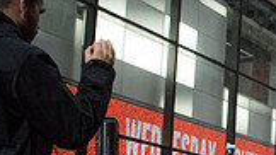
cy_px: 219
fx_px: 658
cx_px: 400
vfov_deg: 12.8
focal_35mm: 90
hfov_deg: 20.6
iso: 10000
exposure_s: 1/4000
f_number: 2.8
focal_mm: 24
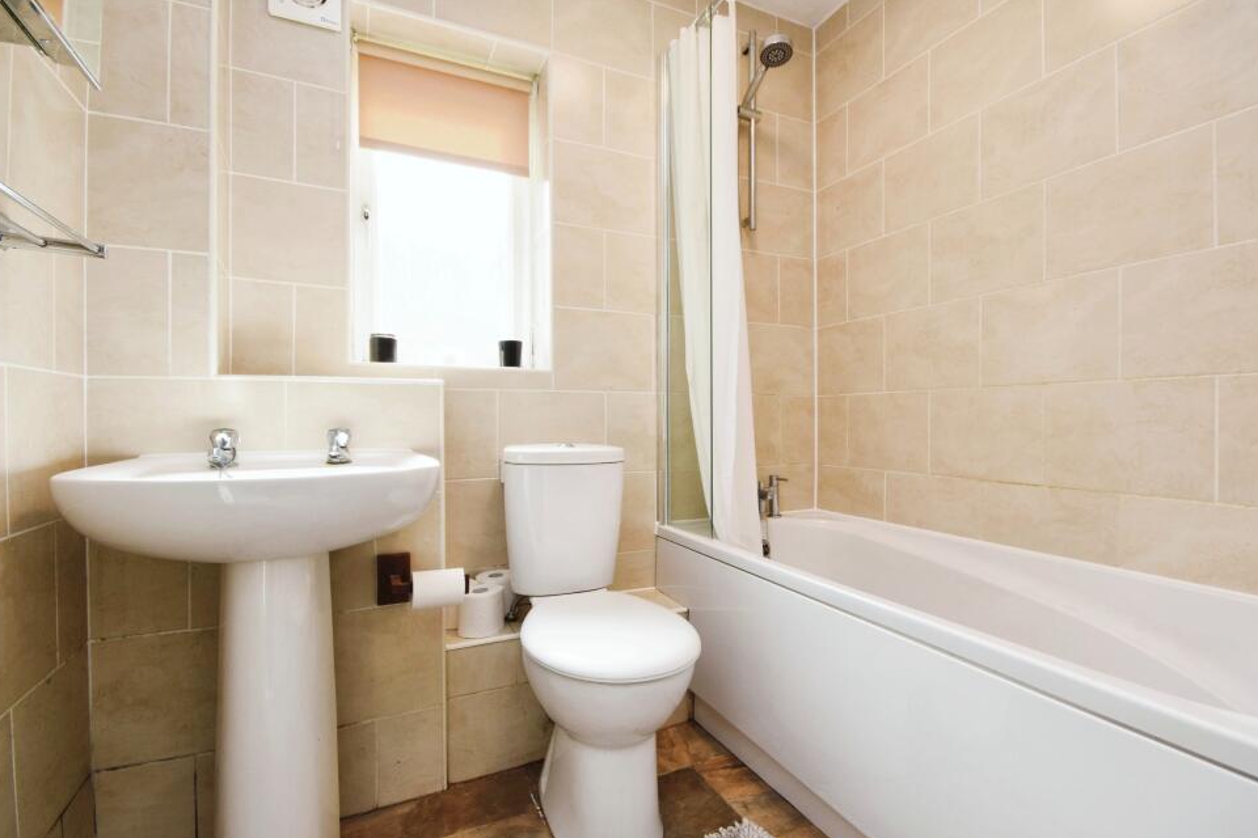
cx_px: 654
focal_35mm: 16
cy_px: 424
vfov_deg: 73.7
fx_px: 559
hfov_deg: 96.7
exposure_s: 1/40
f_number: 8
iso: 400
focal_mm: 10
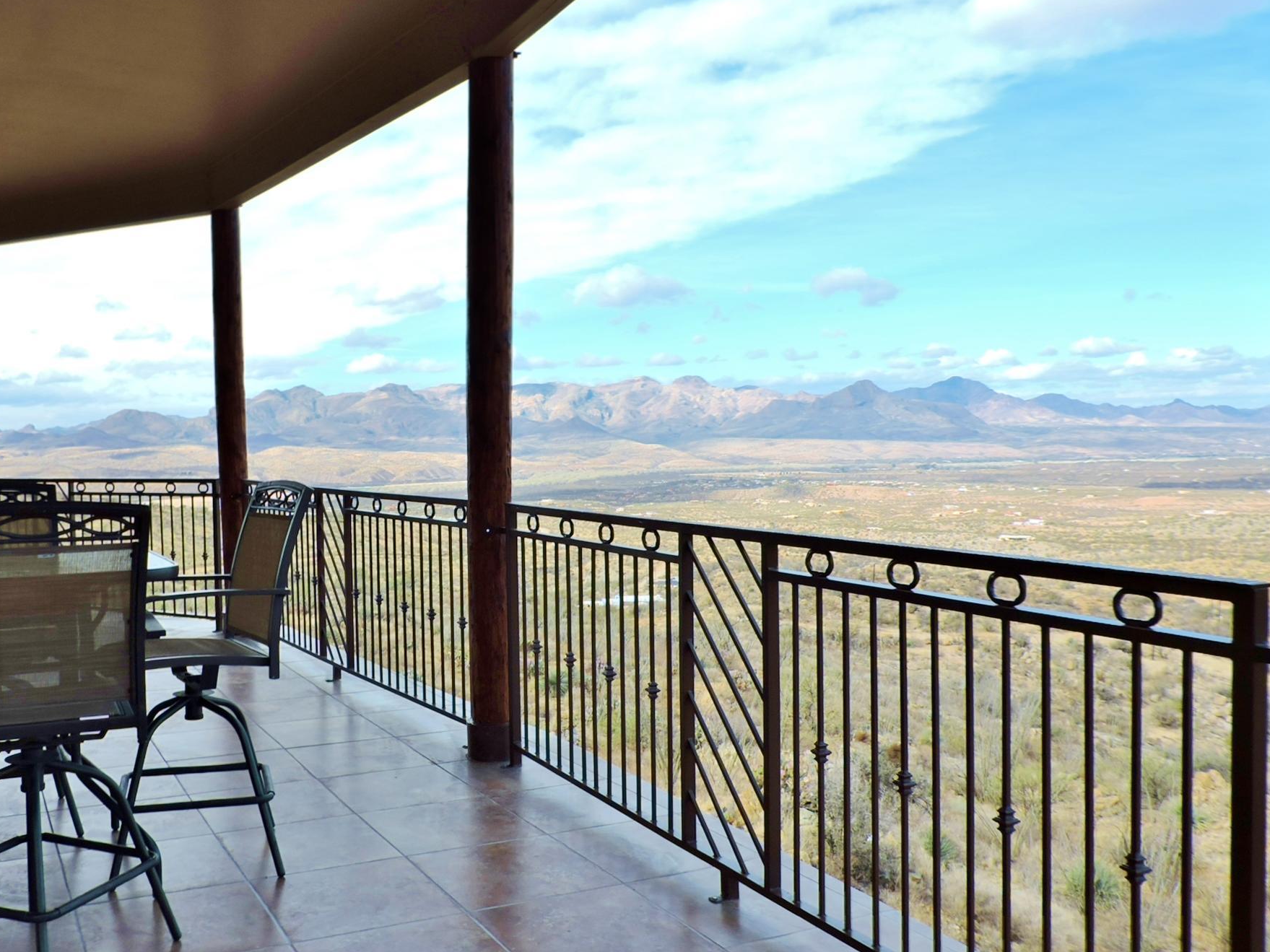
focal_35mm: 31
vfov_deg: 45.4
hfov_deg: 57.5
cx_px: 465
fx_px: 1137
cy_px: 494
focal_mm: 4.3
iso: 100
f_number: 3
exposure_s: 1/800
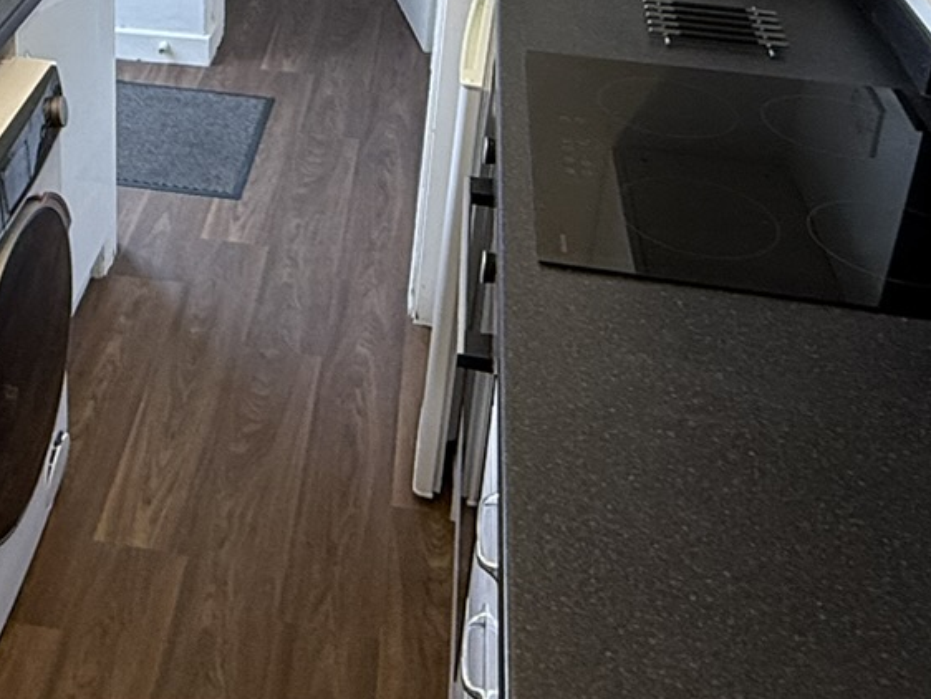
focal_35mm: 51
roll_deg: -0.3
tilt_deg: -21.3
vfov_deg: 26.8
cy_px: -27
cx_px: 149
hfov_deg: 35.9
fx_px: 1372
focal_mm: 2.22
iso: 125
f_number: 2.2
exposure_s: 1/100
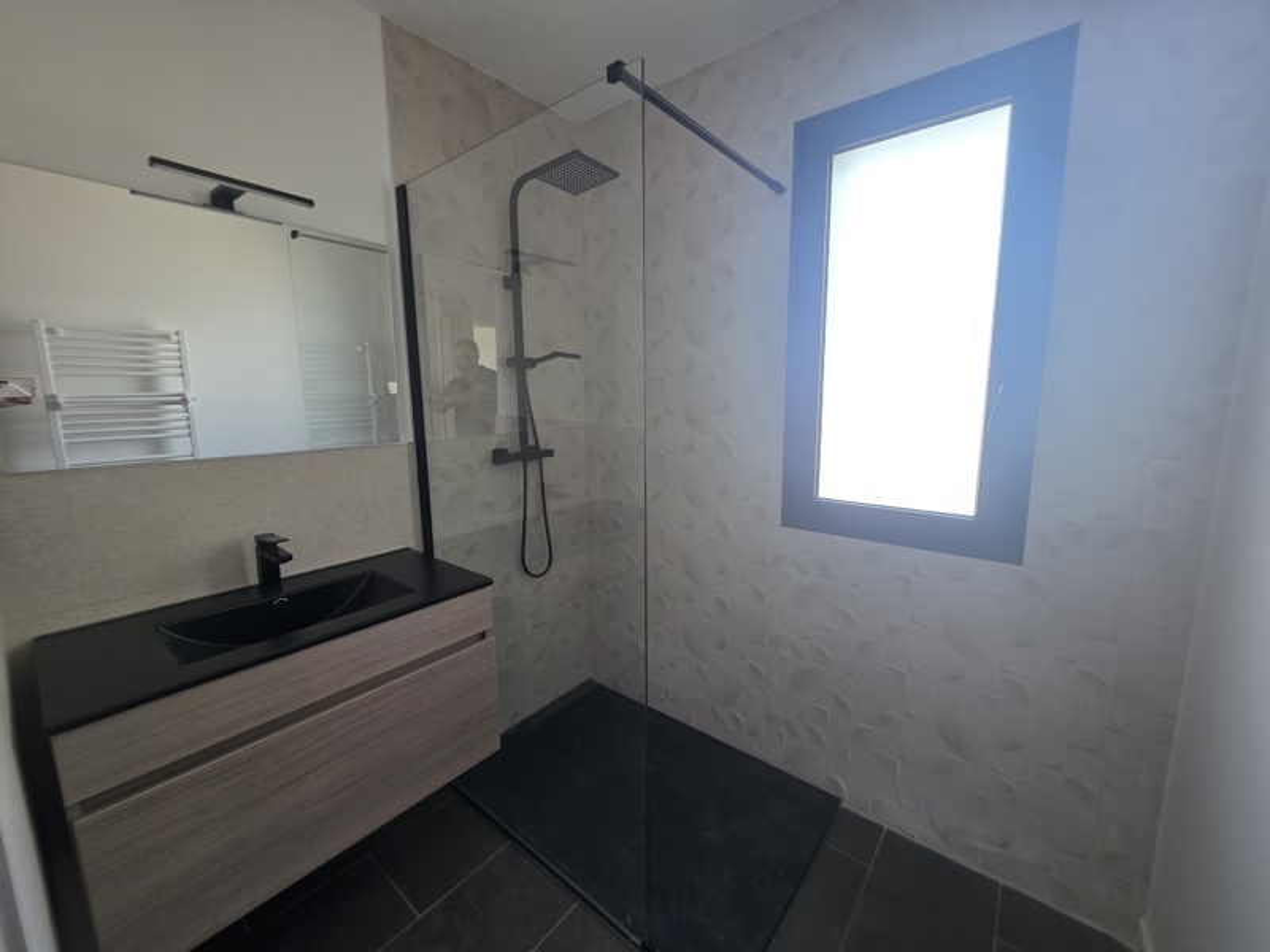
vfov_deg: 89.9
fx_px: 477
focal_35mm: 13
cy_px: 476
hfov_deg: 106.2
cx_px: 635
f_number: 1.9
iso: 125
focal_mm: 2.2
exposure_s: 1/100
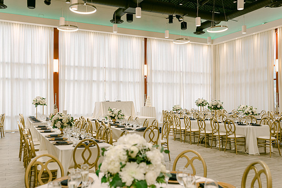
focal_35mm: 35
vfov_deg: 37.9
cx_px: 141
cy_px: 94
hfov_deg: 54.4
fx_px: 274
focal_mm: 35
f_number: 2.8
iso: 160
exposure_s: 1/125
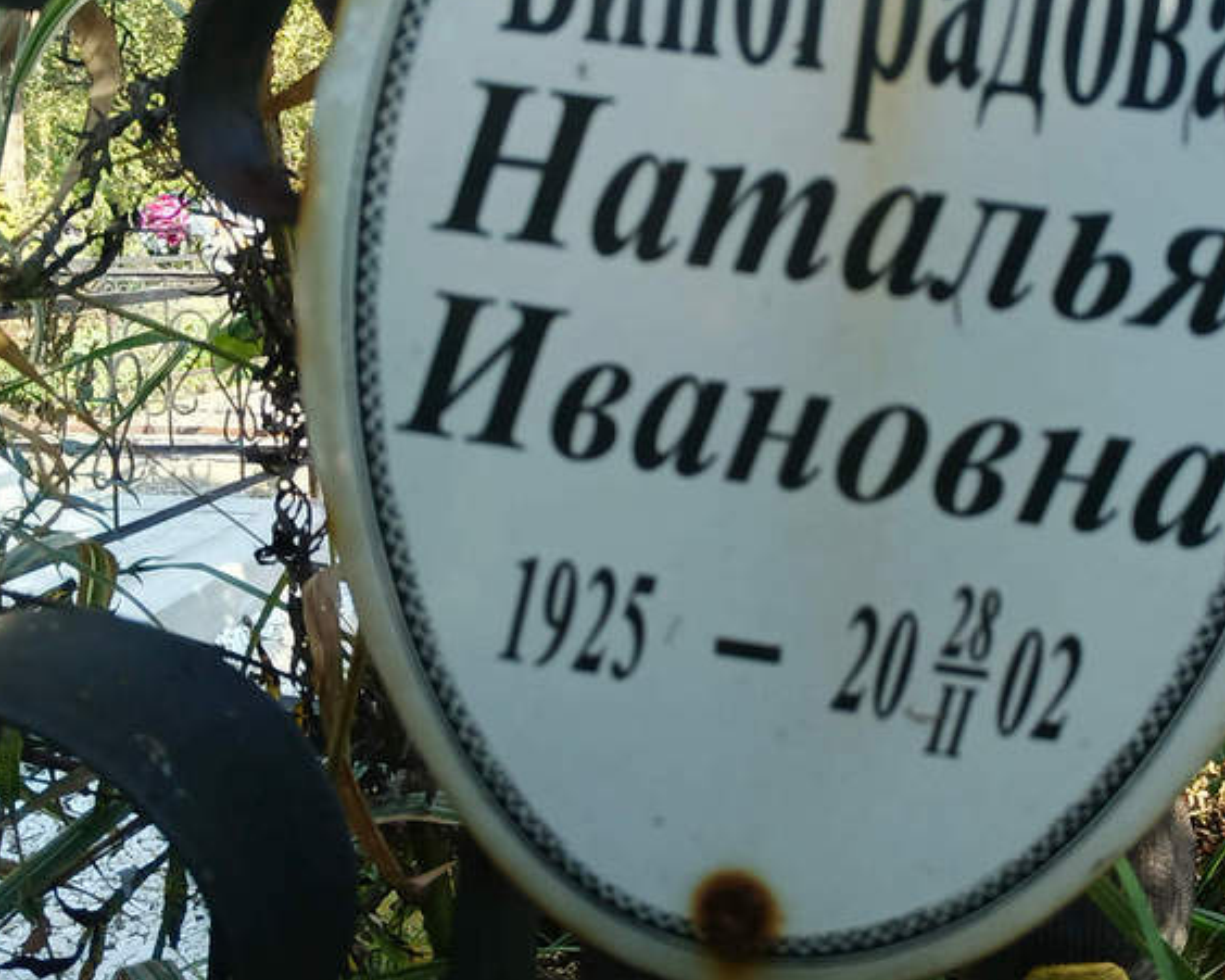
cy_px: 432
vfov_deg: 41.1
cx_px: 823
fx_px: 1305
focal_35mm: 36
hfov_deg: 49.4
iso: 100
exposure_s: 1/235
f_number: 2
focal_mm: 3.56
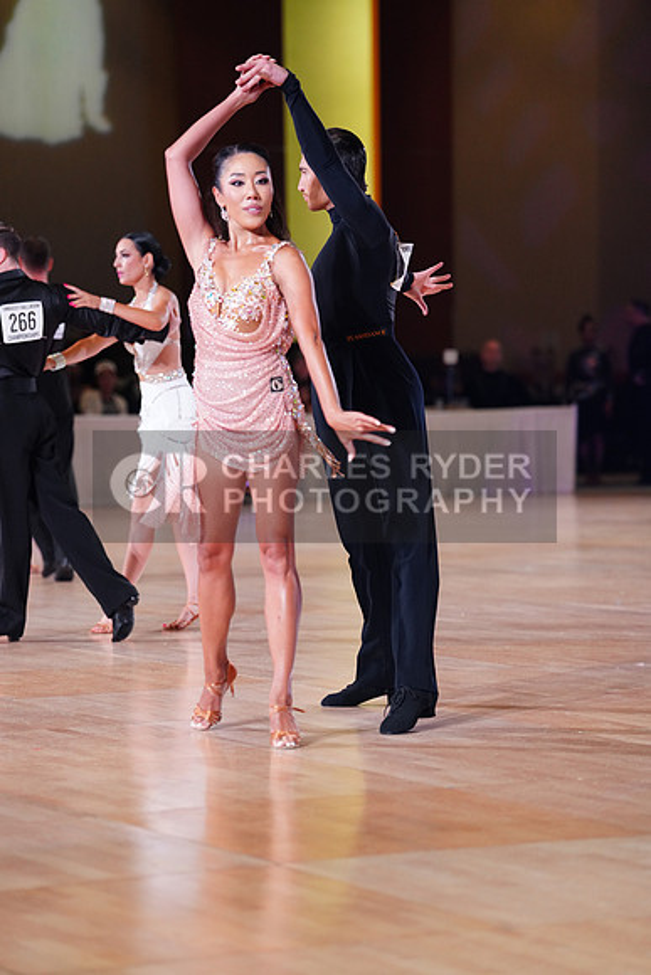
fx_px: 3388
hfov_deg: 11.0
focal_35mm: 125
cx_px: 326
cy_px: 488
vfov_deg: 16.4
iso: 2000
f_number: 2.8
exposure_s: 1/400
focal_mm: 125
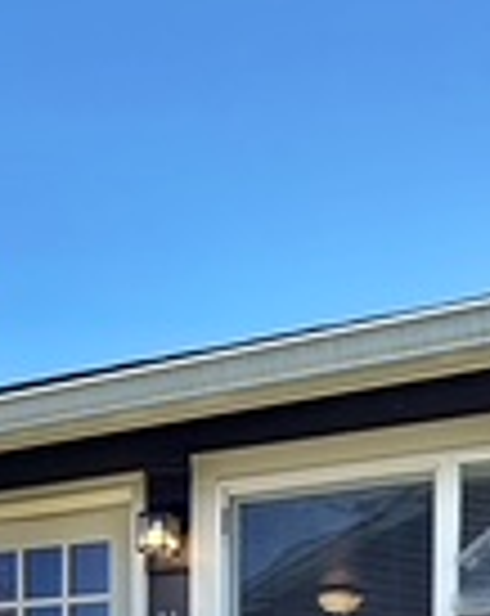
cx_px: 238
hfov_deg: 23.8
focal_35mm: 64
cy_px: 895
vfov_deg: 24.1
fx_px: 1164
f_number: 2.2
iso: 50
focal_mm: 2.22
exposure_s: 1/694
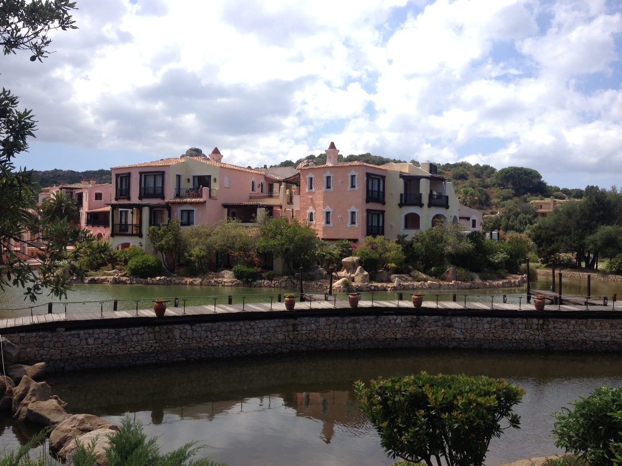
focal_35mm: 35
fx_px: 629
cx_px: 311
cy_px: 233
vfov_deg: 40.7
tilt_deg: -2.3
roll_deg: -0.2
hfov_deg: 52.6
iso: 50
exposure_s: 1/1577
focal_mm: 4.28
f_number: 2.4
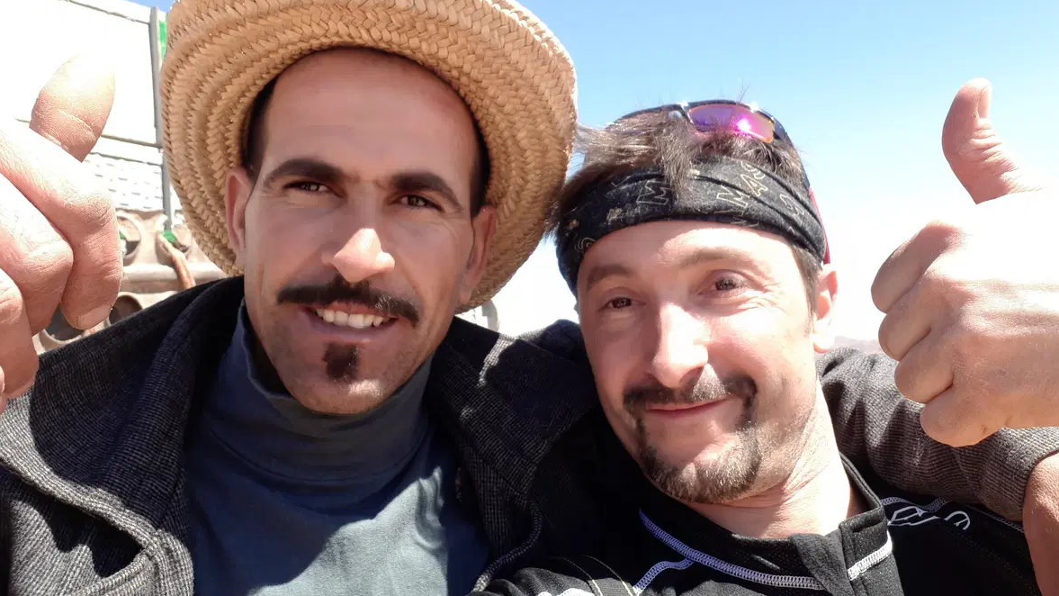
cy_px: 231
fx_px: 842
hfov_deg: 64.3
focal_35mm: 30
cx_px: 527
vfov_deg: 38.7
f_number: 1.9
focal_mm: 3.6
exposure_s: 1/372
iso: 40
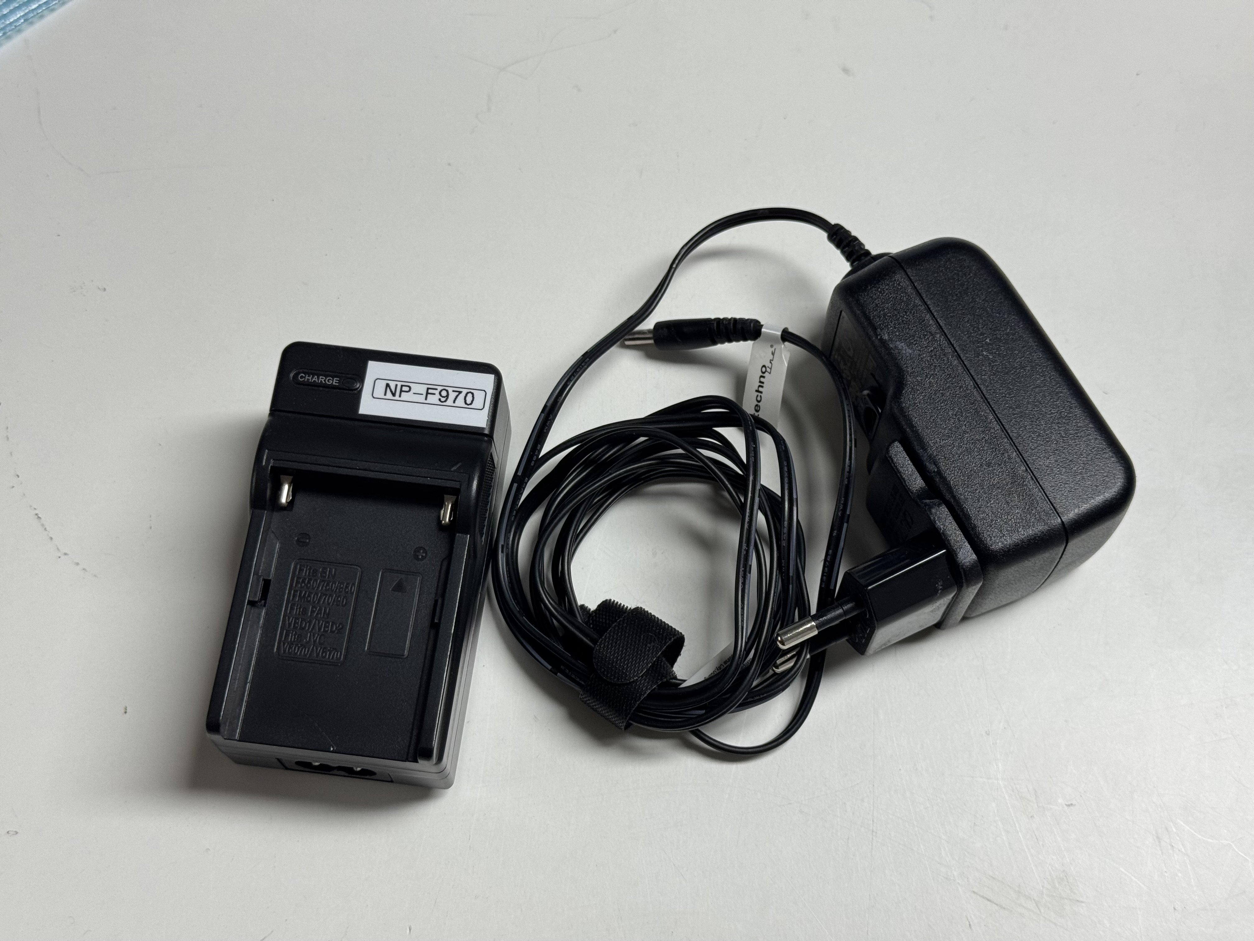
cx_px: 627
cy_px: 470
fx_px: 1739
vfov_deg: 30.3
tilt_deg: -69.5
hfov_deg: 39.7
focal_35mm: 48
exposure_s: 1/50
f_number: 1.78
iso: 50
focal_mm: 6.76
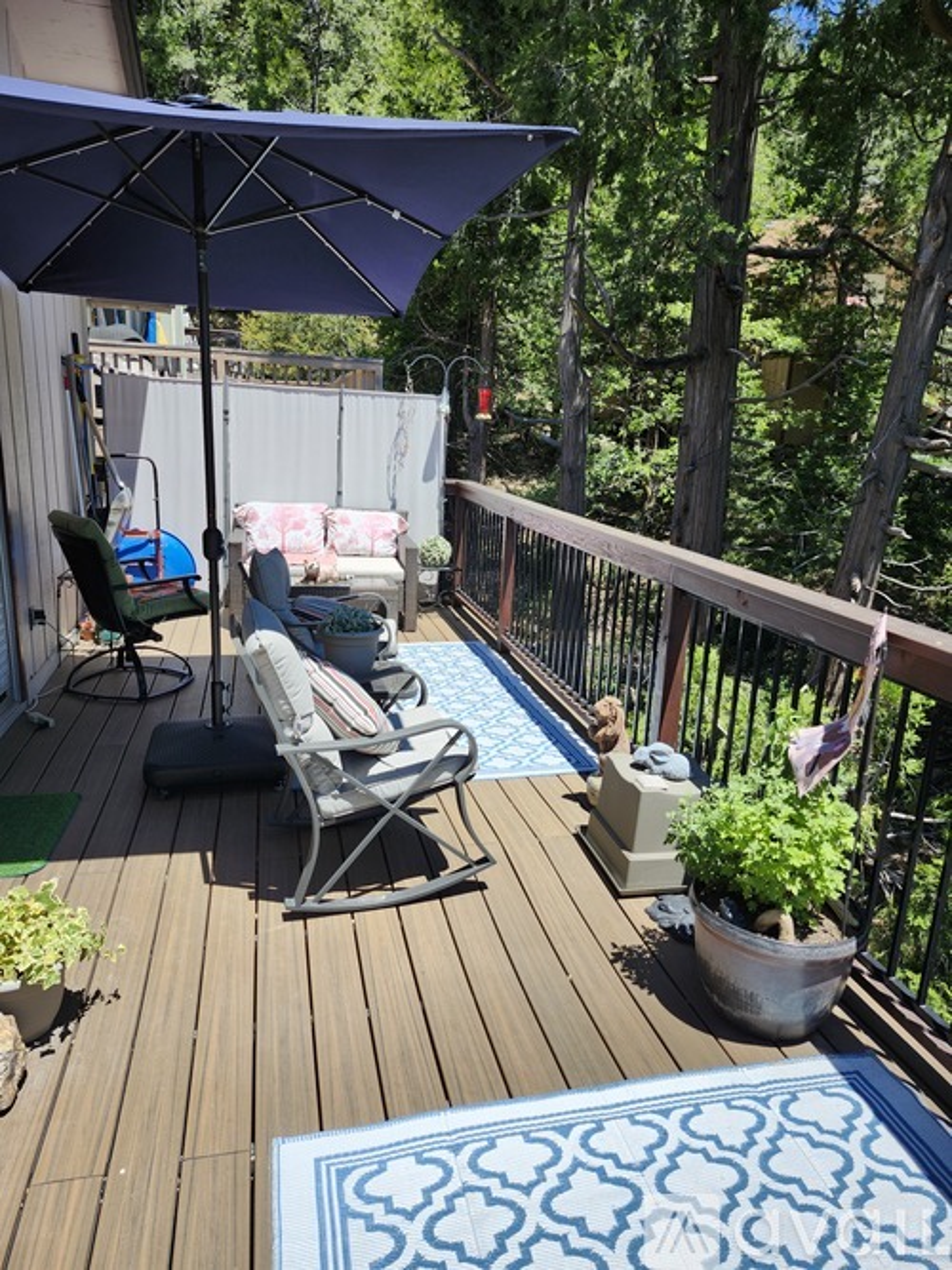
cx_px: 476
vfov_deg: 73.9
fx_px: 844
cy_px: 635
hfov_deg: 58.9
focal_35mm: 23
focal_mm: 5.54
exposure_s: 1/1027
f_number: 1.8
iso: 25
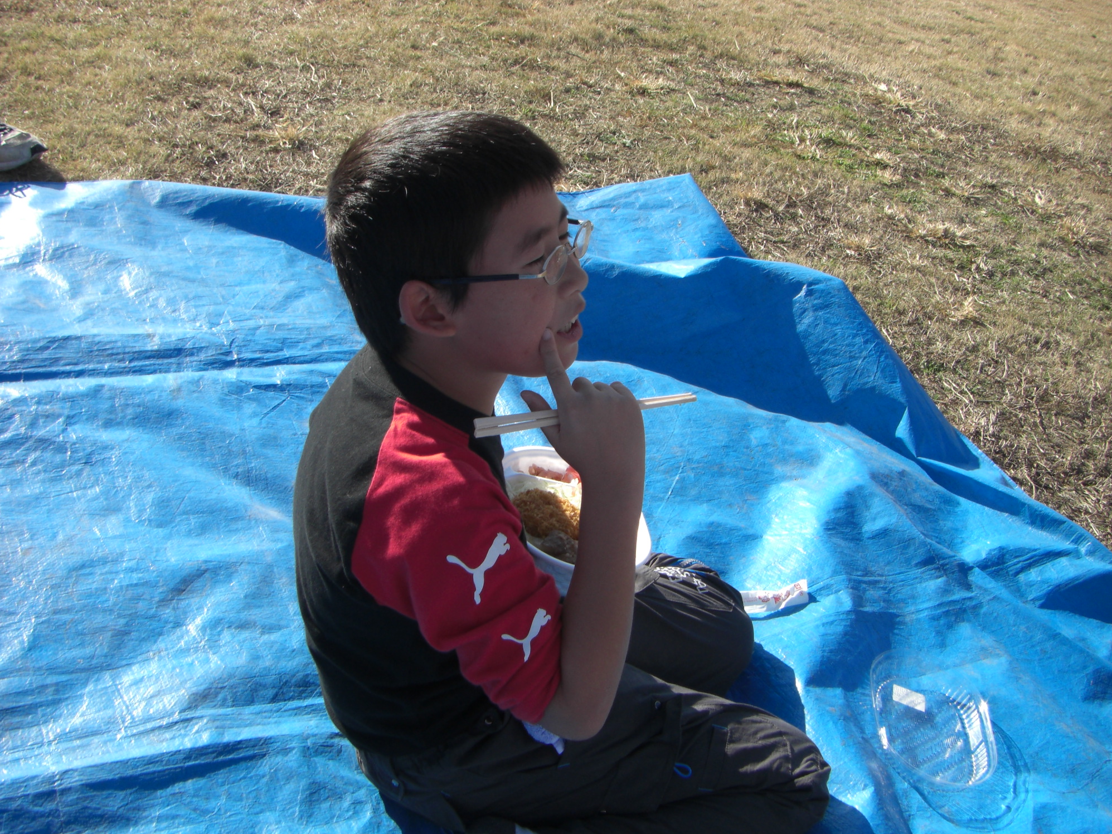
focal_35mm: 39
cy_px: 421
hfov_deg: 47.9
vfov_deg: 36.8
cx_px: 558
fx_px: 1253
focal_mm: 6.3
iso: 64
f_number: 4.6
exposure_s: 1/320
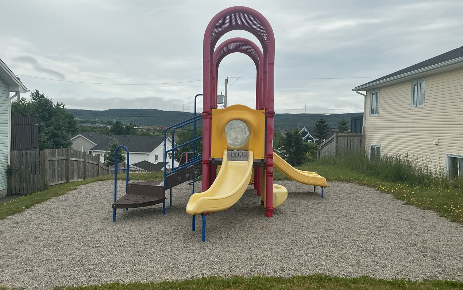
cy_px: 142
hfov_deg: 61.2
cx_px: 232
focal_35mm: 31
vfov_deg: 40.6
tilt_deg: +0.6
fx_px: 391
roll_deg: +0.4
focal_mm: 3
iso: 25
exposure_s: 1/3125
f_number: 1.8
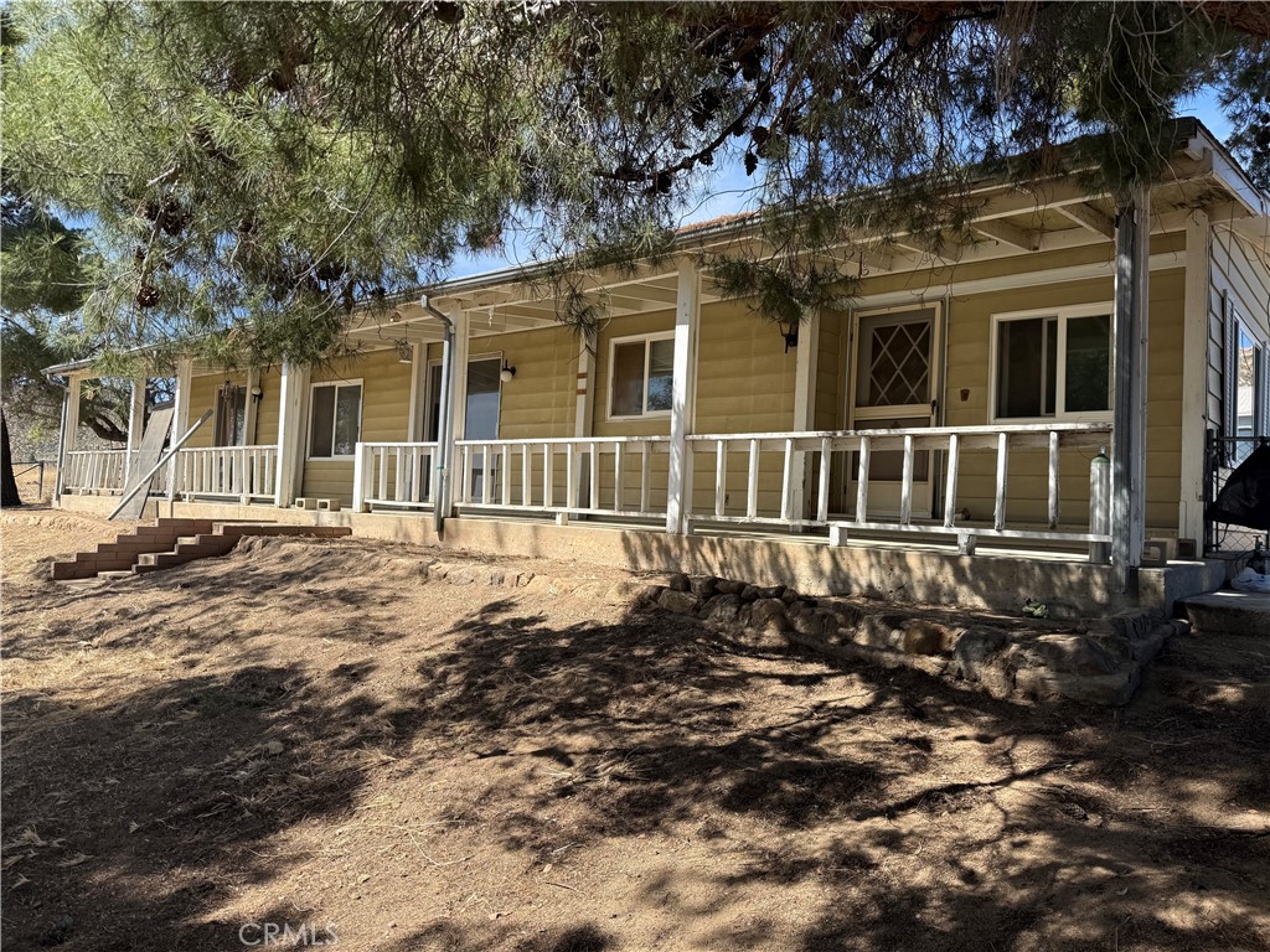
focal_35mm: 24
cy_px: 476
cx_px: 635
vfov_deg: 56.8
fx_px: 881
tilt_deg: +3.5
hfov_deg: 71.6
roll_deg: -2.5
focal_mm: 6.76
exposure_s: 1/1949
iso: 80
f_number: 1.78
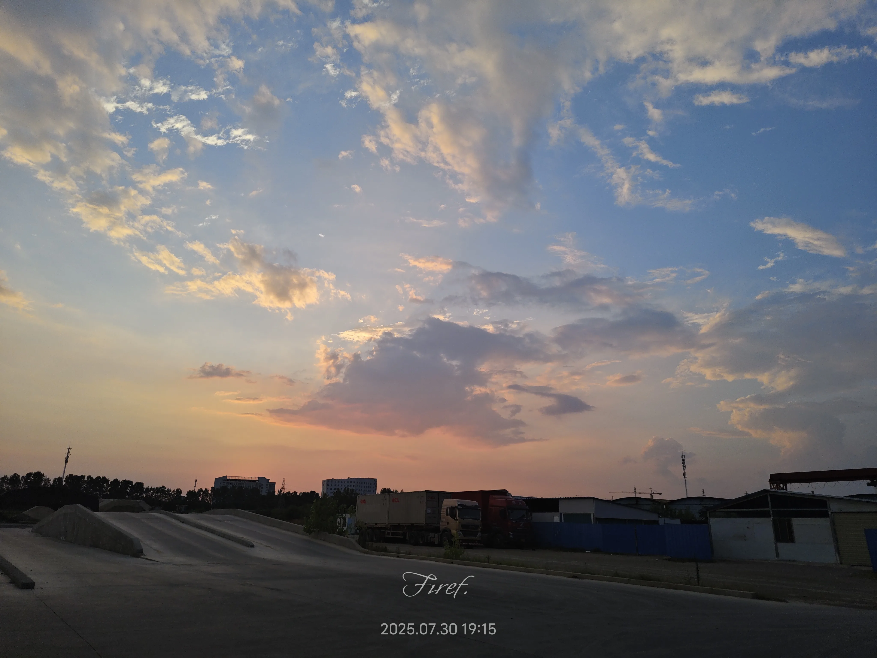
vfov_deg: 58.9
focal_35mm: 23
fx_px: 583
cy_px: 329
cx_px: 438
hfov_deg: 73.9
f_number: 1.88
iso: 71
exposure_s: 1/852
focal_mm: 5.56
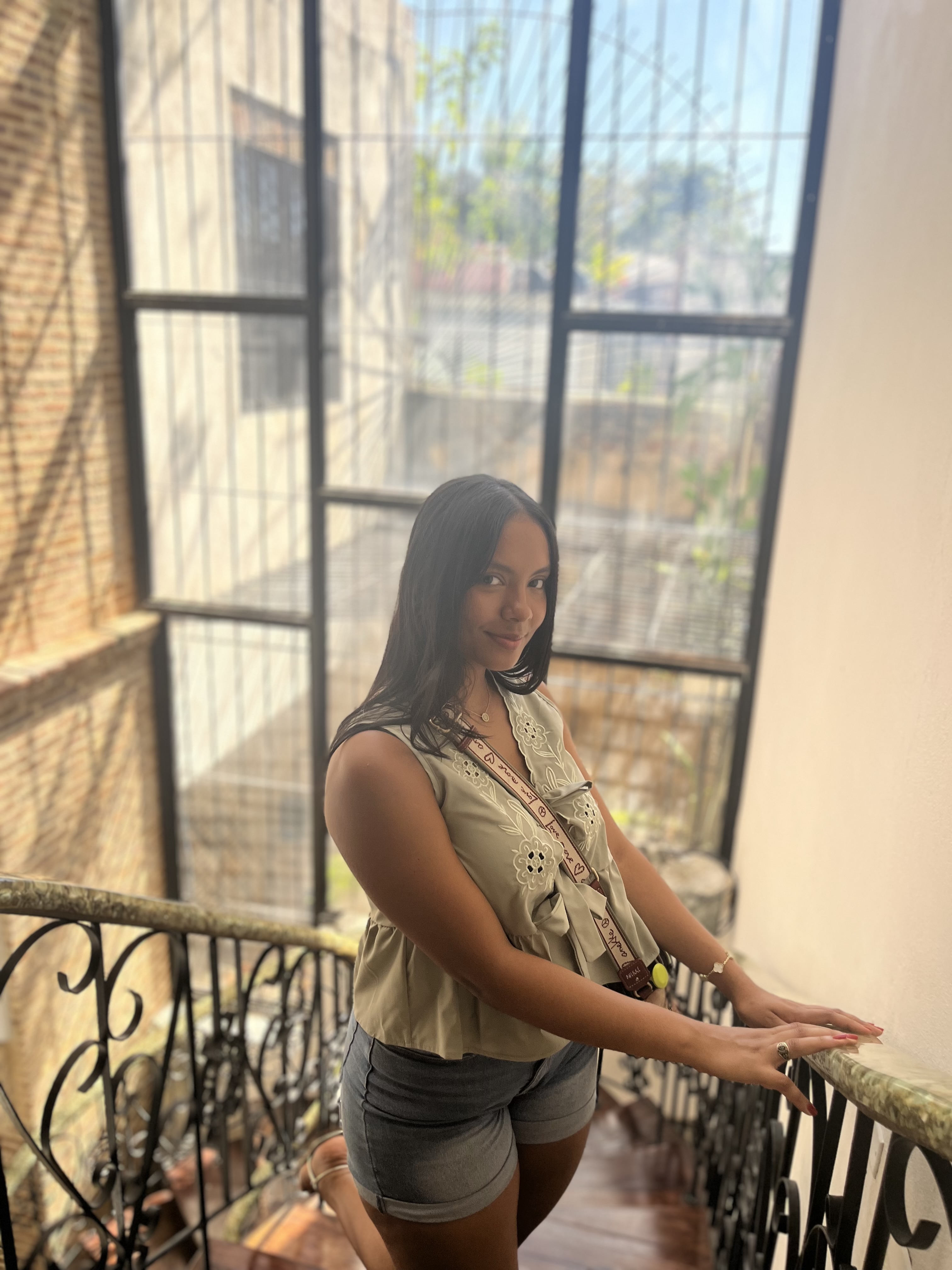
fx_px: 953
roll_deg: -1.5
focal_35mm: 26
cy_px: 635
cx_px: 476
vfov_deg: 67.3
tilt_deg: -16.7
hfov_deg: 53.1
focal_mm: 5.1
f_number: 1.6
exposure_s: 1/322
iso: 50
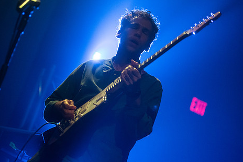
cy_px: 83
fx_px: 675
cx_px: 125
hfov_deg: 20.4
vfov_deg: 13.7
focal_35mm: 100
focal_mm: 80
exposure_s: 1/200
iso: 3200
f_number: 3.2
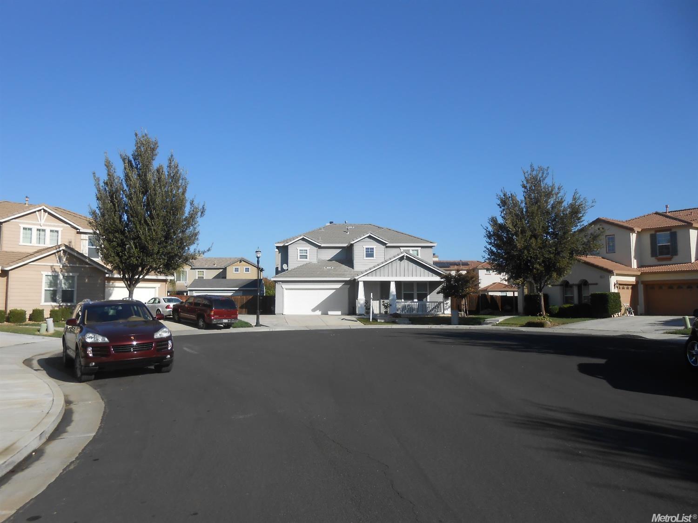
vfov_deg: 53.0
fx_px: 524
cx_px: 349
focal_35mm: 26
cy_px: 262
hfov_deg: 67.3
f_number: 3.5
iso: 80
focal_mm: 4.6
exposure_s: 1/1250
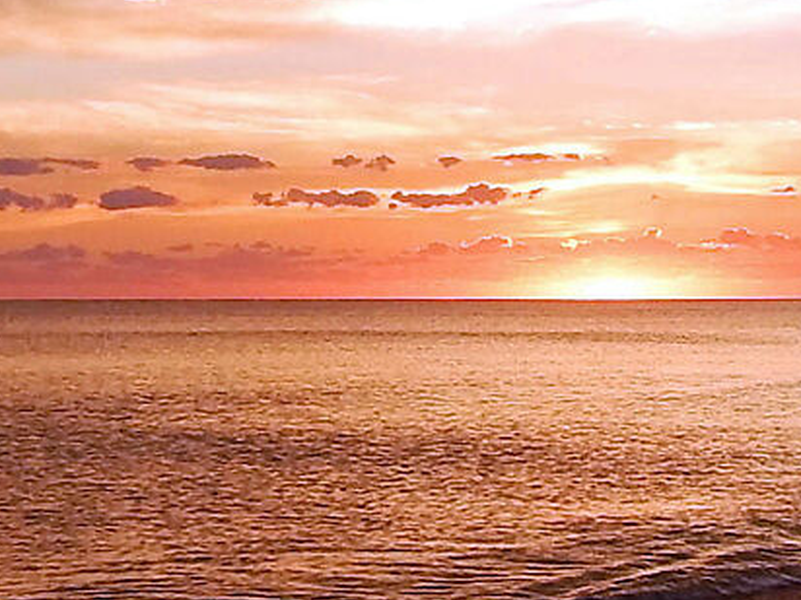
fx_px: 3101
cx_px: 638
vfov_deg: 11.1
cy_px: 278
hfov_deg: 14.6
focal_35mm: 134
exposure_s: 1/400
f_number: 3
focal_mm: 4
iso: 125
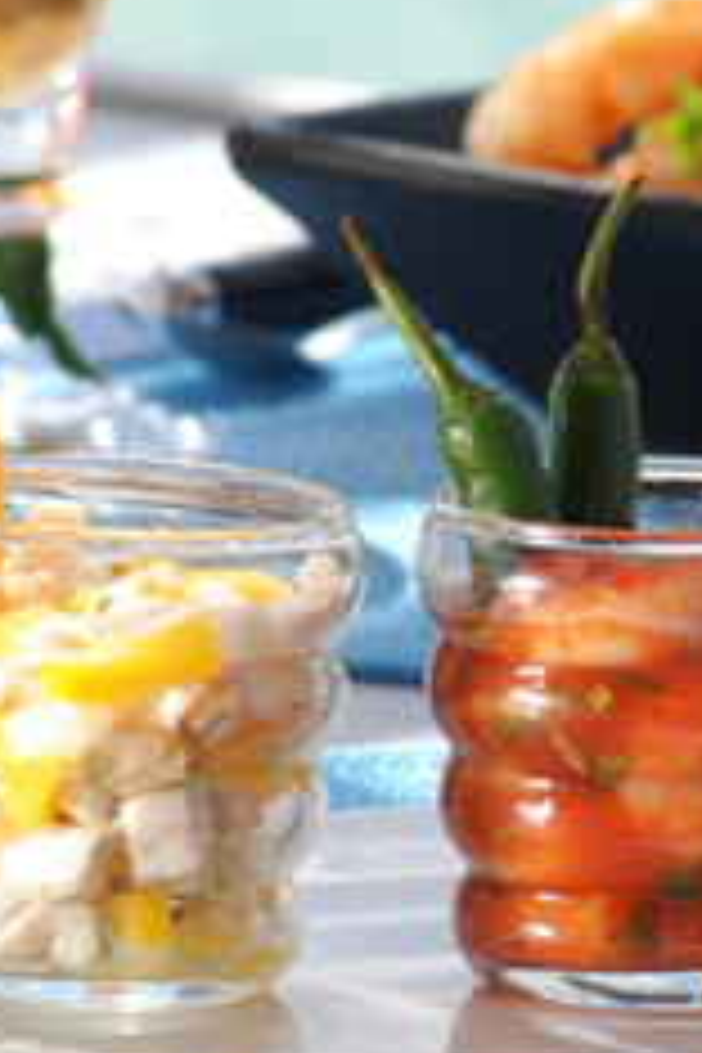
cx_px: 884
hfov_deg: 3.5
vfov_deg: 5.2
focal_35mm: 394
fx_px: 11524
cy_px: 506
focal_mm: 122
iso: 200
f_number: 10
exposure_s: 1/200
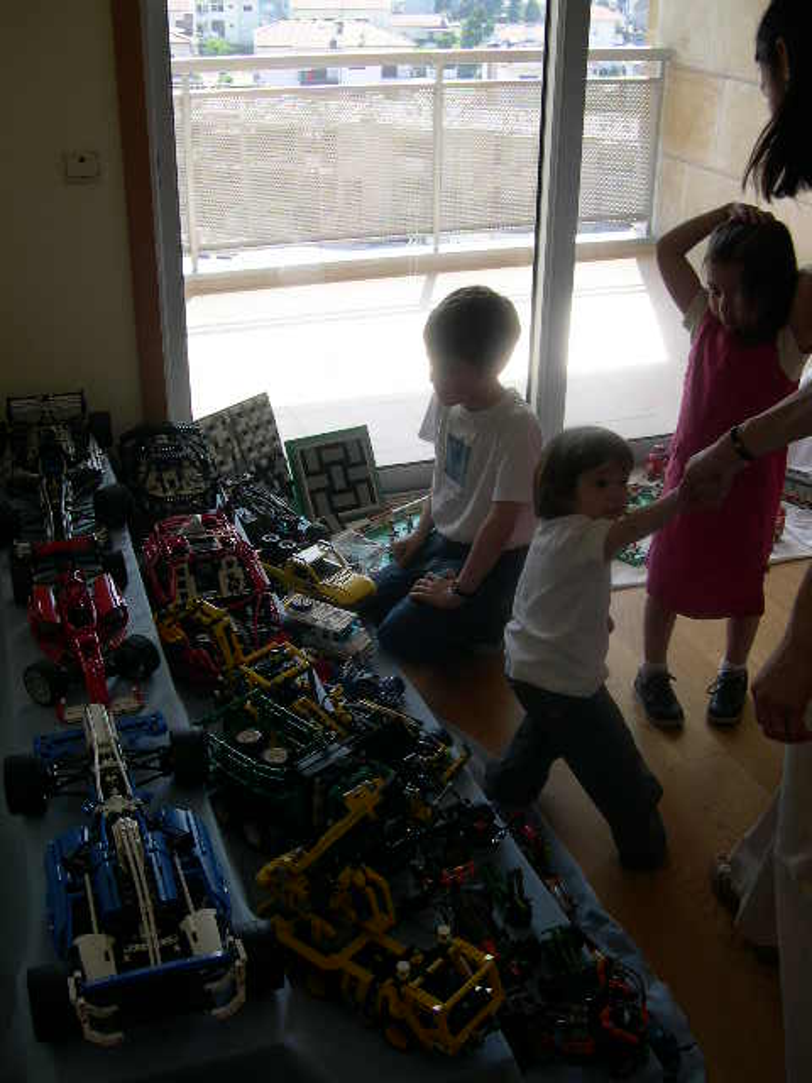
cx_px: 406
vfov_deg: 49.0
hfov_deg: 37.7
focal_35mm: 38
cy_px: 542
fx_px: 1189
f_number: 2.8
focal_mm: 8
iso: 100
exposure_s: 1/231
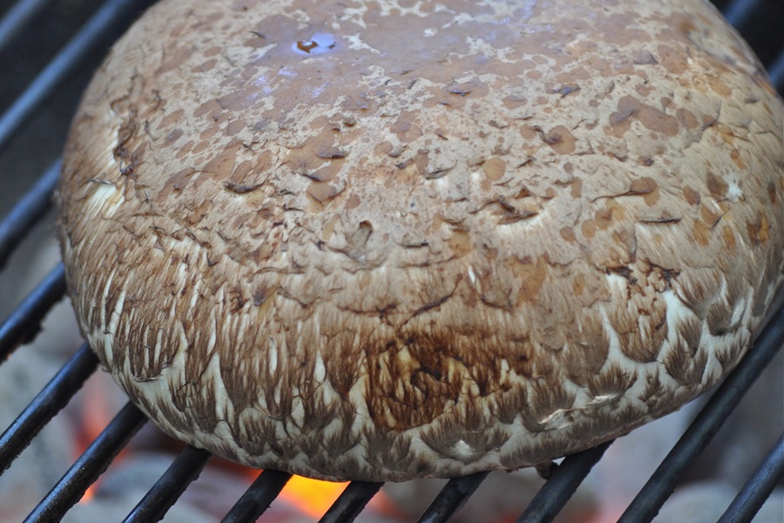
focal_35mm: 183
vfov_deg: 7.5
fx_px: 3985
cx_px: 392
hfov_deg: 11.2
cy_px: 262
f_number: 5
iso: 400
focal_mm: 122
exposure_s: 1/100
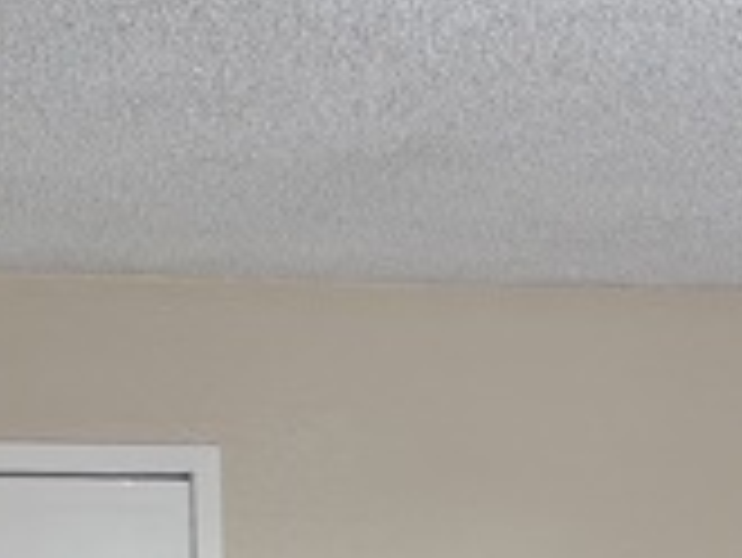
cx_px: 358
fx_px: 2252
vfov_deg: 13.4
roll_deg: +0.6
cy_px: 824
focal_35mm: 105
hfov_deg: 18.7
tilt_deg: -5.8
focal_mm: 5.96
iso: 125
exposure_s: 1/120
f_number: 1.6
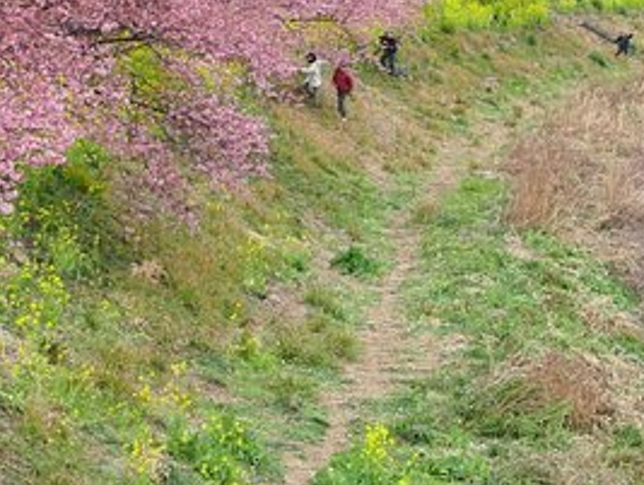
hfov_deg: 14.7
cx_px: 343
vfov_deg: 11.1
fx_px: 2496
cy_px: 106
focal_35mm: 134
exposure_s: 1/125
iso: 100
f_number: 4.1
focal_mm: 12.23
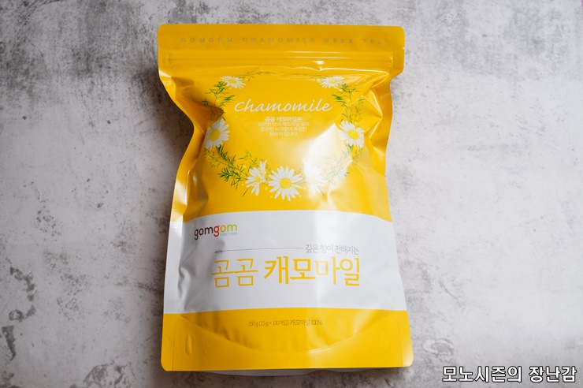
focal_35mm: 45
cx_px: 292
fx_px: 728
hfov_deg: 43.6
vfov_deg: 29.8
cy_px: 194
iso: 100
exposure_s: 1/60
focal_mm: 30
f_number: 11
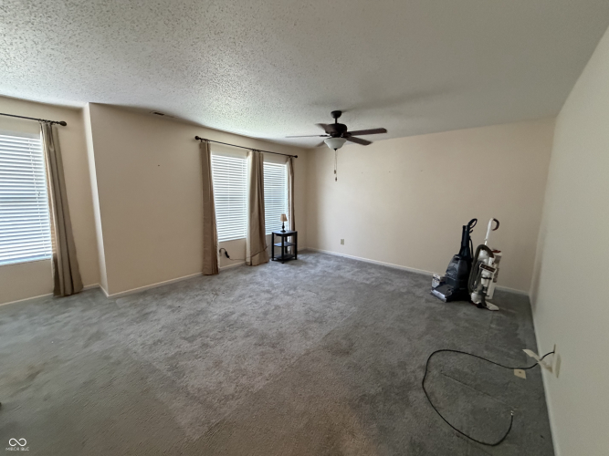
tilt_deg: -8.2
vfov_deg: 85.7
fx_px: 246
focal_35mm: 14
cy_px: 228
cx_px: 304
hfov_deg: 102.1
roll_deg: +0.3
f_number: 2.2
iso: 640
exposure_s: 1/60
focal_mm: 2.22
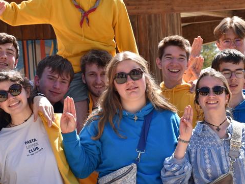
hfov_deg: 15.6
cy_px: 111
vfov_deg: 11.8
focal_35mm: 126
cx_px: 126
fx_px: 892
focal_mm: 60
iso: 200
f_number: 9
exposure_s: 1/320
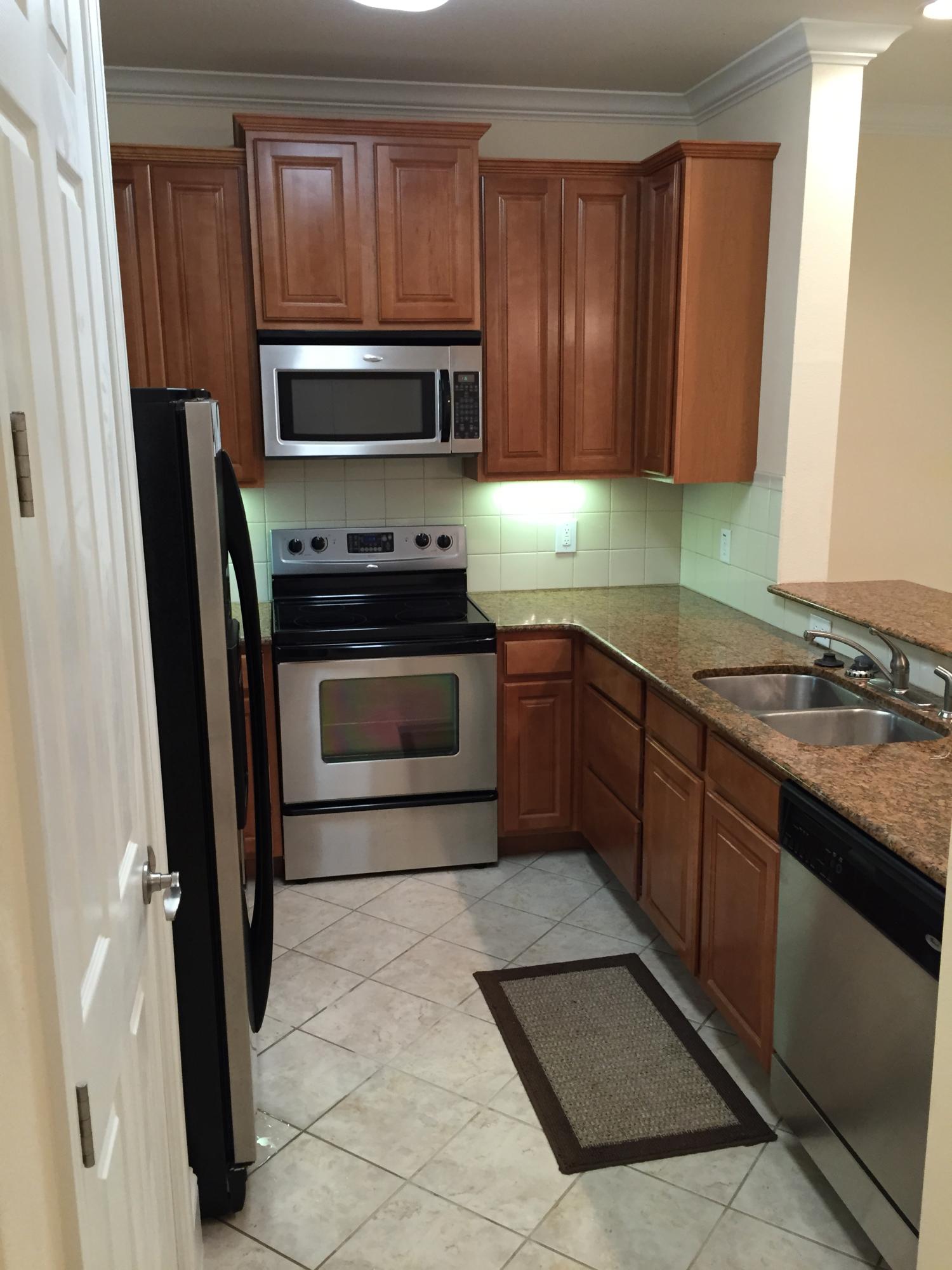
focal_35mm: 29
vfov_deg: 61.7
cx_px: 476
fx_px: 1063
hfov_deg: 48.2
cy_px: 635
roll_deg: +0.9
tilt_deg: -10.1
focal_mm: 4.15
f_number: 2.2
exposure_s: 1/30
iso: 125
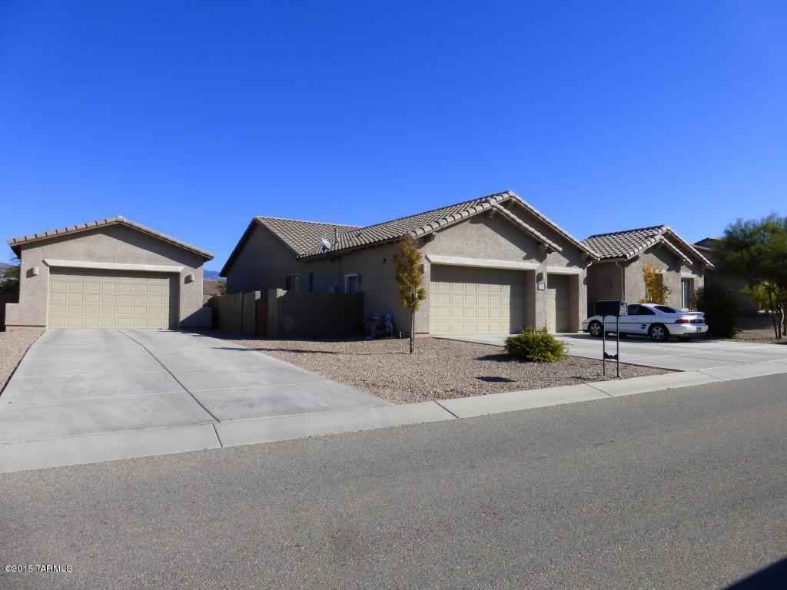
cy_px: 295
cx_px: 394
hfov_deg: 71.6
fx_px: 546
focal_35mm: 24
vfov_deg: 56.8
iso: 100
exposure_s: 1/1000
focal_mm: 4.3
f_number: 4
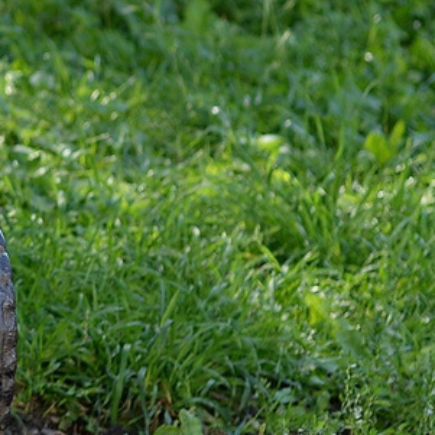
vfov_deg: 4.8
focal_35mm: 361
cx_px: -928
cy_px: -196
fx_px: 5132
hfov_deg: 4.6
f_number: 2.8
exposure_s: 1/250
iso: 100
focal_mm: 50
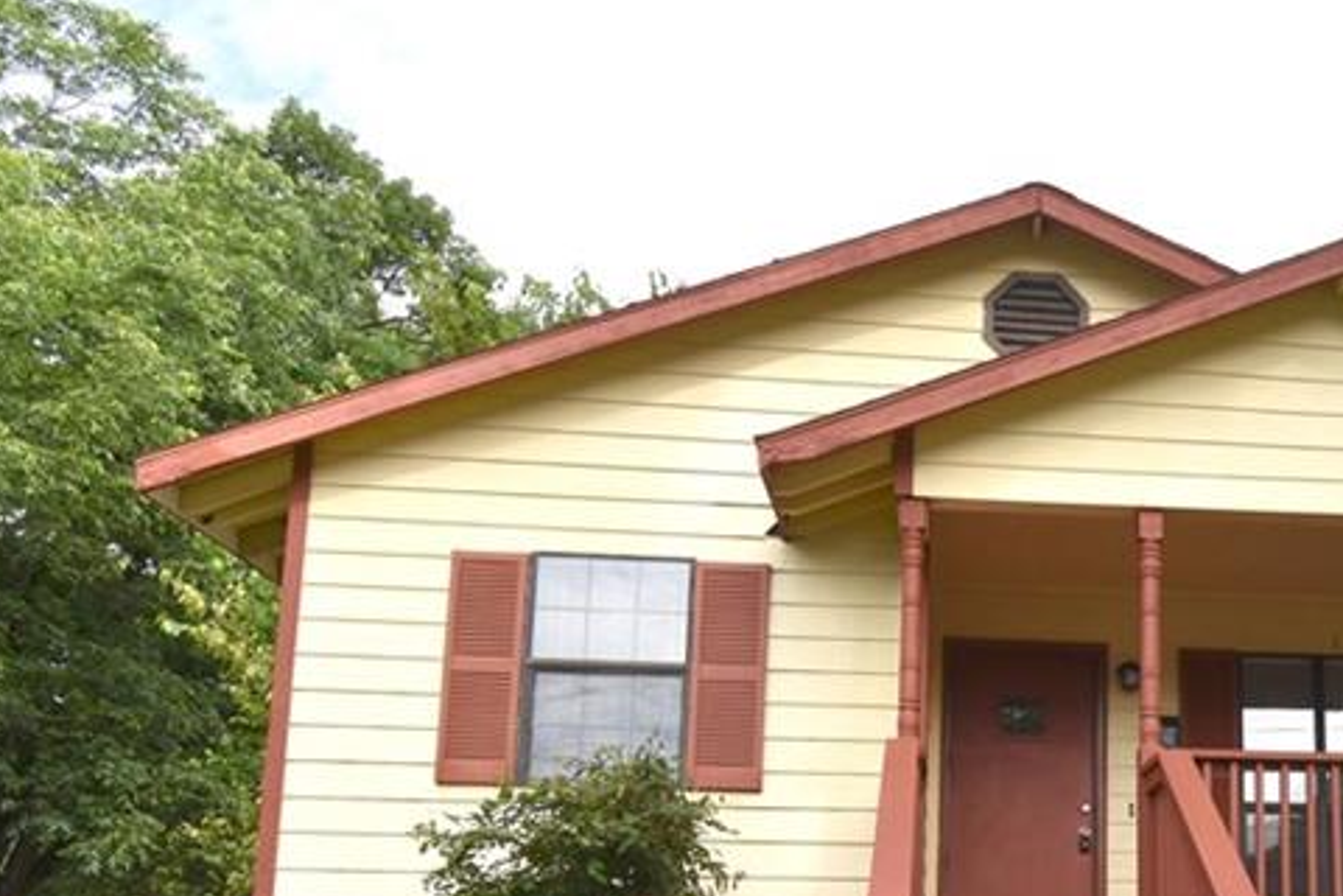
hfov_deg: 55.0
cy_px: 862
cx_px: 1055
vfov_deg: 37.4
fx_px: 1194
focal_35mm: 32
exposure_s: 1/500
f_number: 8
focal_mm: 10
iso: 250
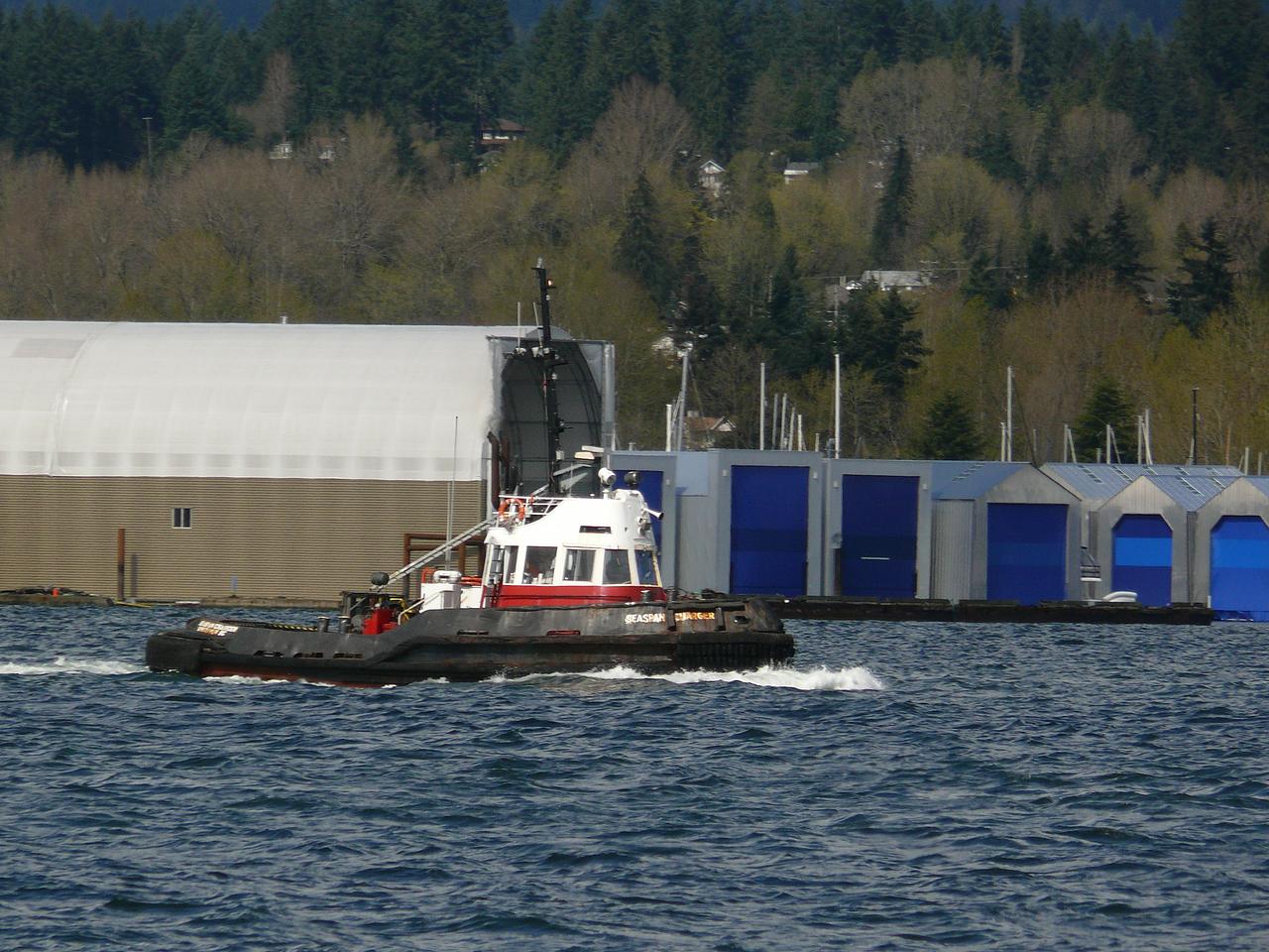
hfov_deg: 4.5
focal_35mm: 436
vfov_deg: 3.4
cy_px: 476
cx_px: 634
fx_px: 15983
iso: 100
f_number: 5.6
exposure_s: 1/400
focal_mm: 82.5
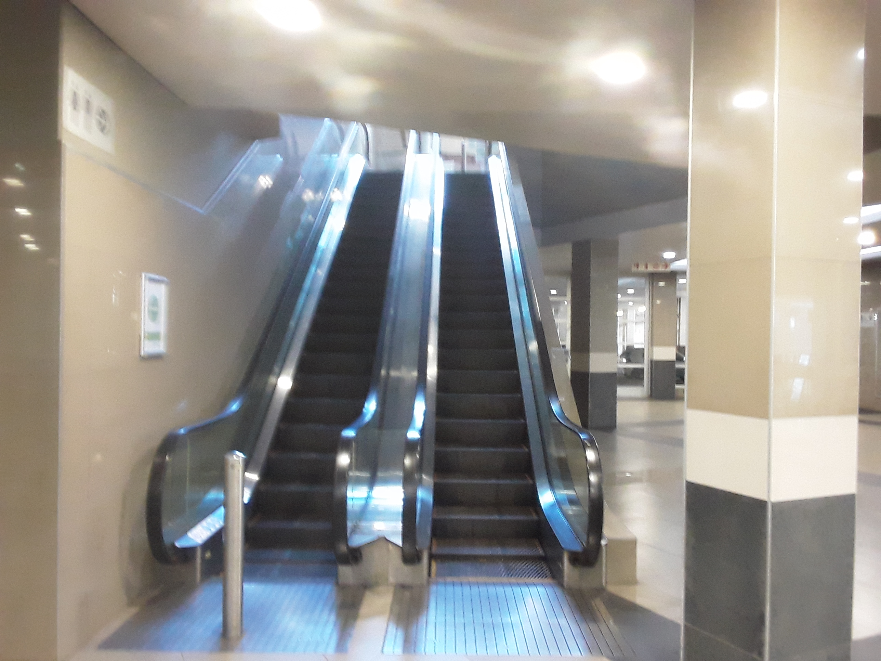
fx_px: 764
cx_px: 440
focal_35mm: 30
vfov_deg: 46.8
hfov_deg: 60.0
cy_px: 330
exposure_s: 1/25
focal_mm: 2.2
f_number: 1.9
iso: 320
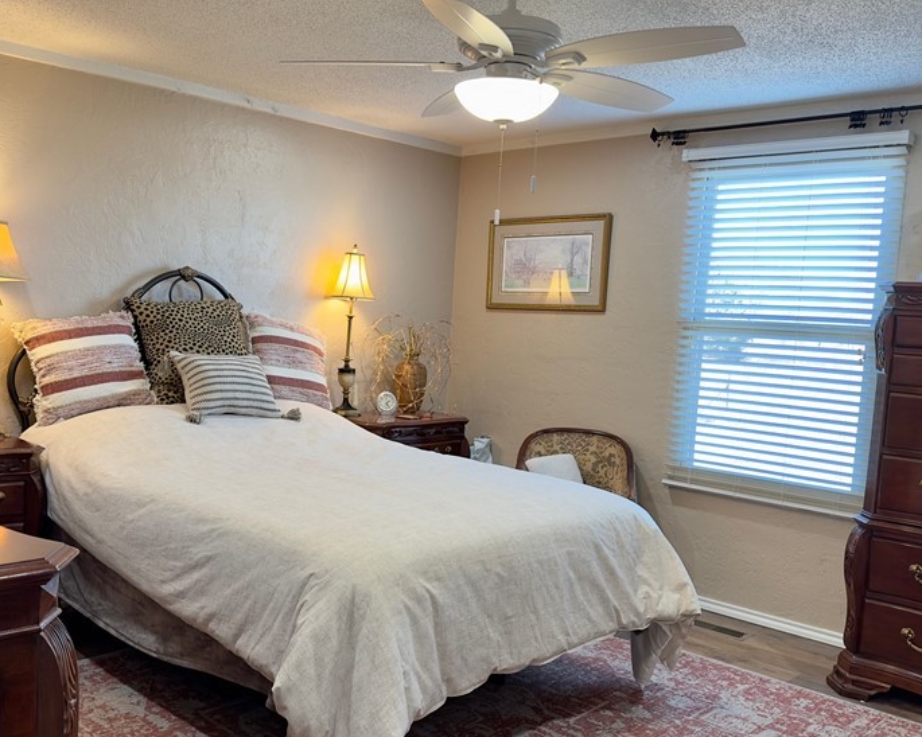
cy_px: 409
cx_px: 373
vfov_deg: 42.2
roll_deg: -2.4
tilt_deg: -5.3
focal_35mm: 35
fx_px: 955
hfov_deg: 51.2
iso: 80
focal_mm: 6.86
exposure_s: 1/60
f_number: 1.78
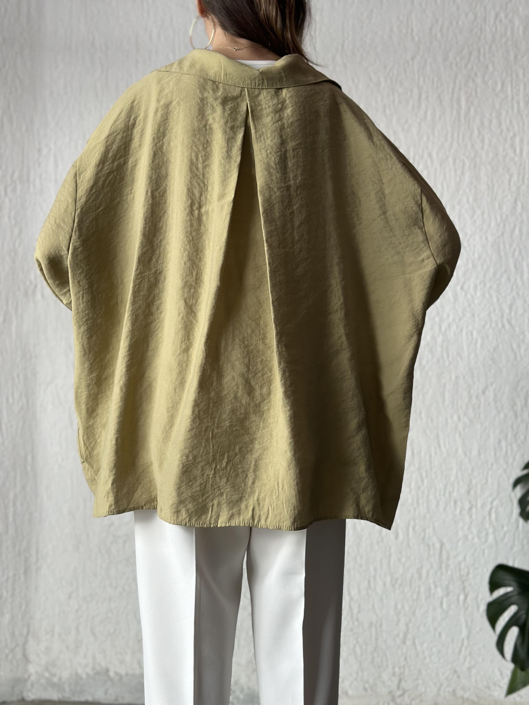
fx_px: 978
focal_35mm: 48
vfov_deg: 39.7
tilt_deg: +1.5
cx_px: 264
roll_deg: -0.1
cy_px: 352
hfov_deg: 30.3
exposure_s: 1/121
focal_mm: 6.86
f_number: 1.78
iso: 80
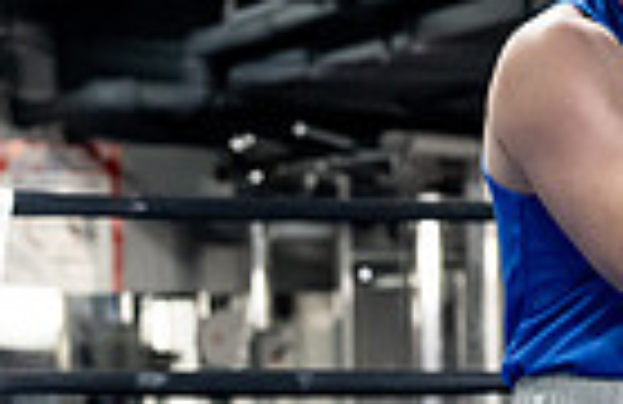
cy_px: 387
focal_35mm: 227
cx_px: 1027
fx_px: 3894
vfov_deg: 5.9
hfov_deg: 8.9
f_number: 2.8
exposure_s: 1/1000
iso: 8000
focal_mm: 48
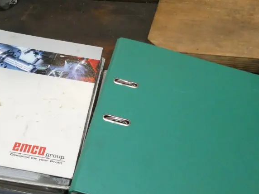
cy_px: 101
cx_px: 81
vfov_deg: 33.6
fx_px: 322
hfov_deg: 43.1
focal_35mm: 43
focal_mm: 4.3
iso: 800
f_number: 3.3
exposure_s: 1/125
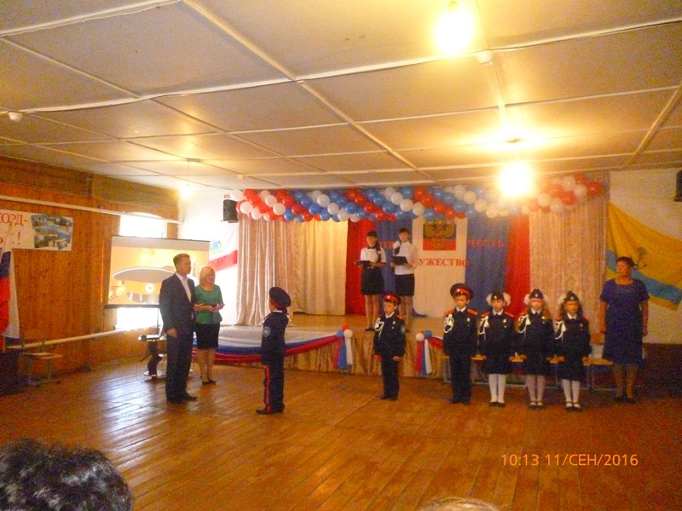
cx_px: 341
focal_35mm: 28
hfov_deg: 63.4
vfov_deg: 49.7
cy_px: 256
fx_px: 552
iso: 1600
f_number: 3.1
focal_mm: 5
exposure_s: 1/60
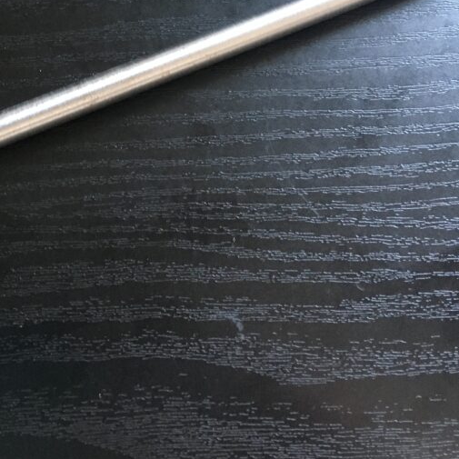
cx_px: 131
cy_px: 120
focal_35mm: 52
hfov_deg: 32.3
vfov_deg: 32.2
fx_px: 780
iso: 200
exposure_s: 1/20
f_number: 2.2
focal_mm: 4.15
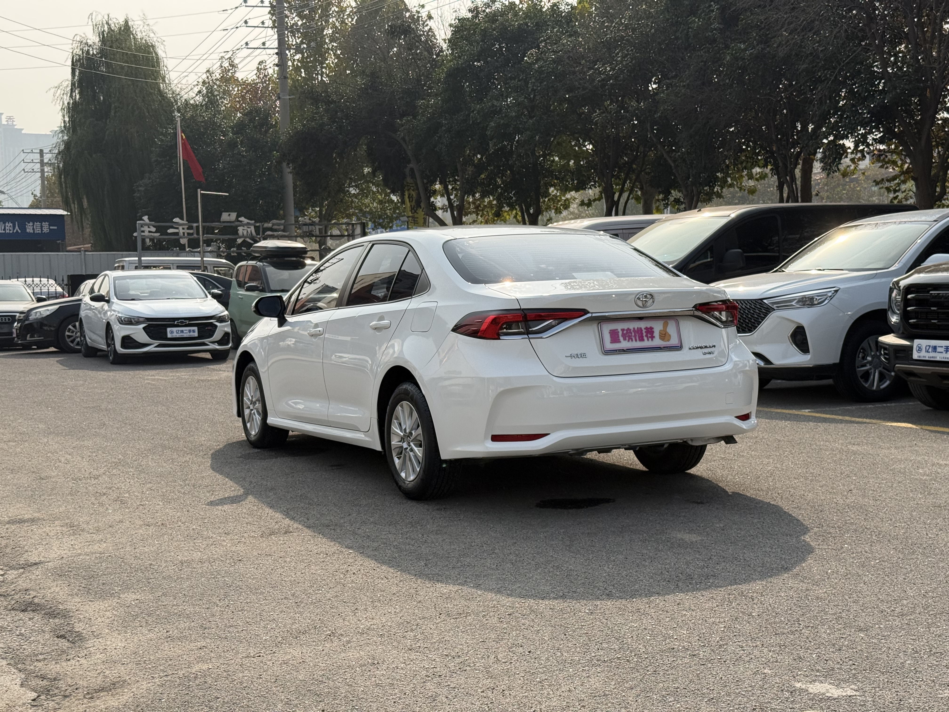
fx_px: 1316
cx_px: 474
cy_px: 356
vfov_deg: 30.3
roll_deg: +1.6
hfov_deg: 39.7
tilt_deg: -3.7
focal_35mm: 48
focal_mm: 6.76
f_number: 1.78
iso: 64
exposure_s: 1/6024
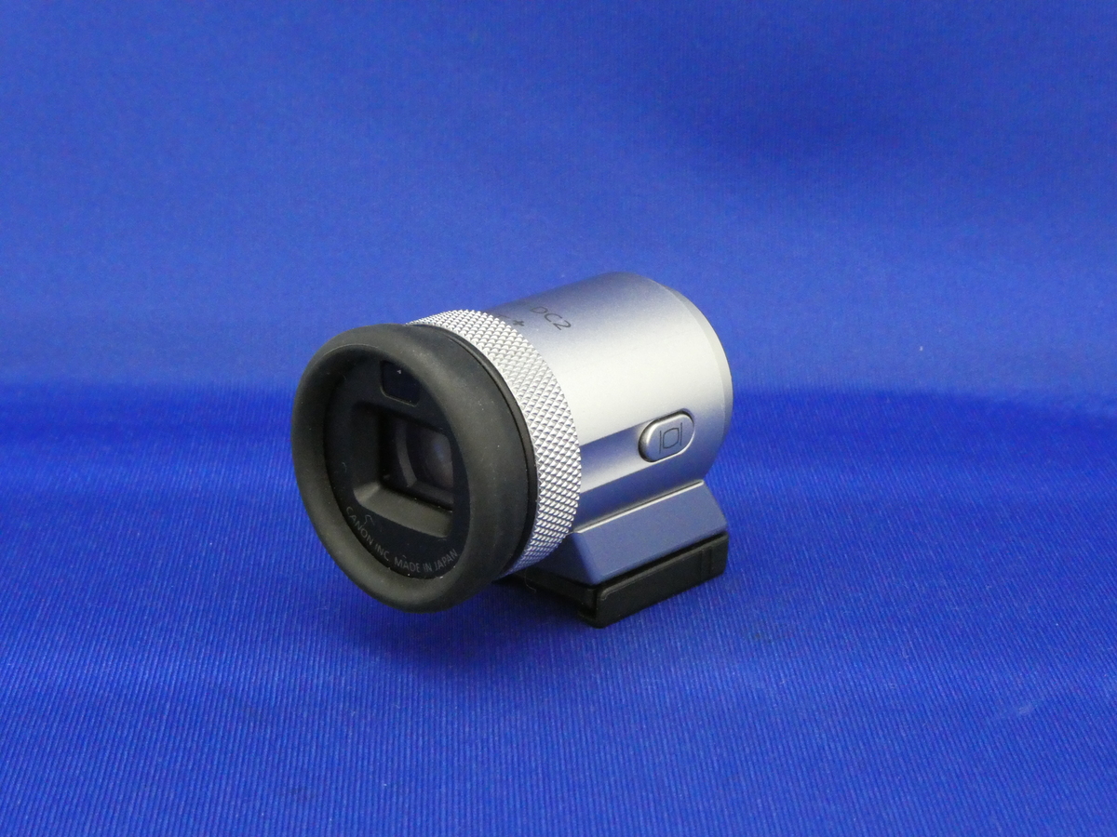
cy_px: 418
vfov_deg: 19.9
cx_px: 558
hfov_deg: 26.3
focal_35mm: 74
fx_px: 2388
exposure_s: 1/15
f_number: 7.1
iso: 1600
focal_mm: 13.2
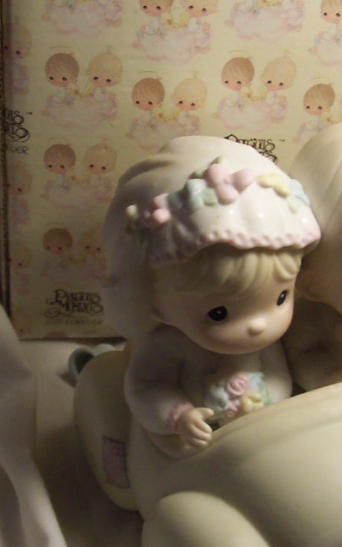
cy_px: 287
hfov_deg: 17.6
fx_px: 1105
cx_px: 157
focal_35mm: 74
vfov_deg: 27.9
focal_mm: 5.6
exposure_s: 1/125
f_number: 2.8
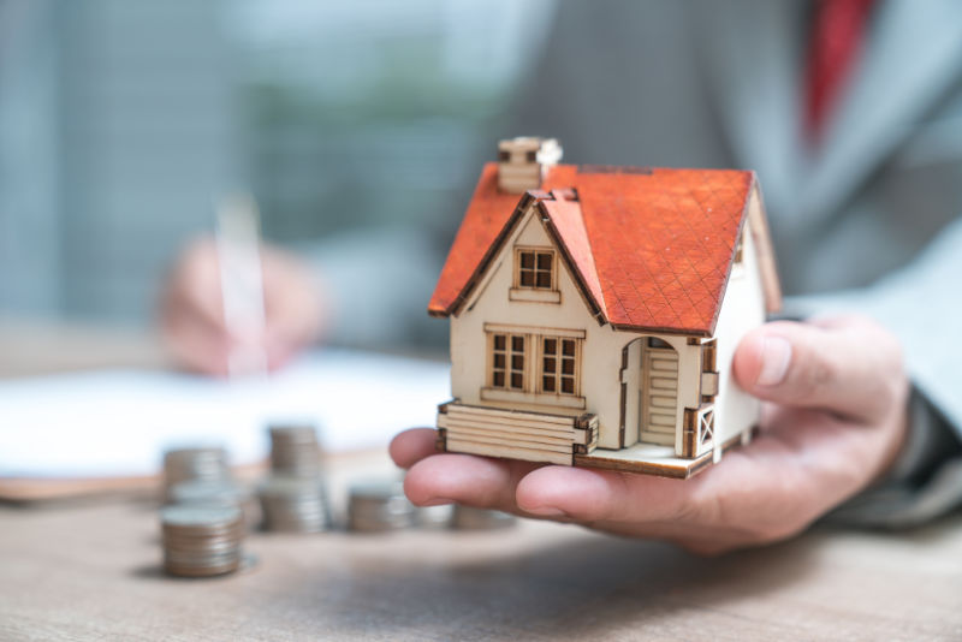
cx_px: 481
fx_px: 1470
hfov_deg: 36.2
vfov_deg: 24.6
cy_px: 321
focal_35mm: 55
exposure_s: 1/125
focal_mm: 55
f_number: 2.8
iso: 80
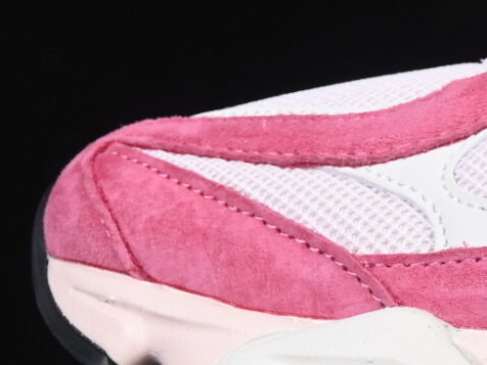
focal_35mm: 388
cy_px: -20
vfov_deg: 3.8
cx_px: 973
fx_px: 5459
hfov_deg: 5.0
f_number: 8
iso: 160
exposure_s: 1/80
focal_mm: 50
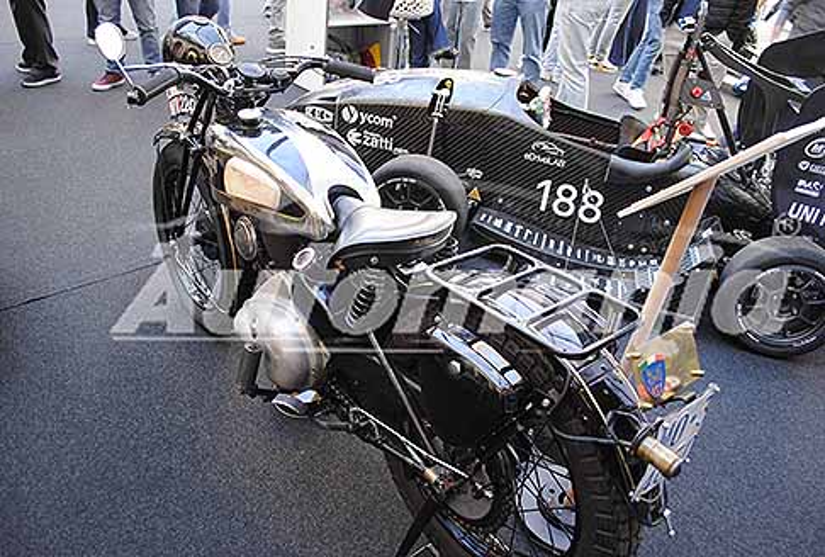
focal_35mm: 27
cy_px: 278
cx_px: 412
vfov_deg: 48.3
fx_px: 621
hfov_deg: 67.2
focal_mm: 18
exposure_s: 1/30
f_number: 3.5
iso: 200
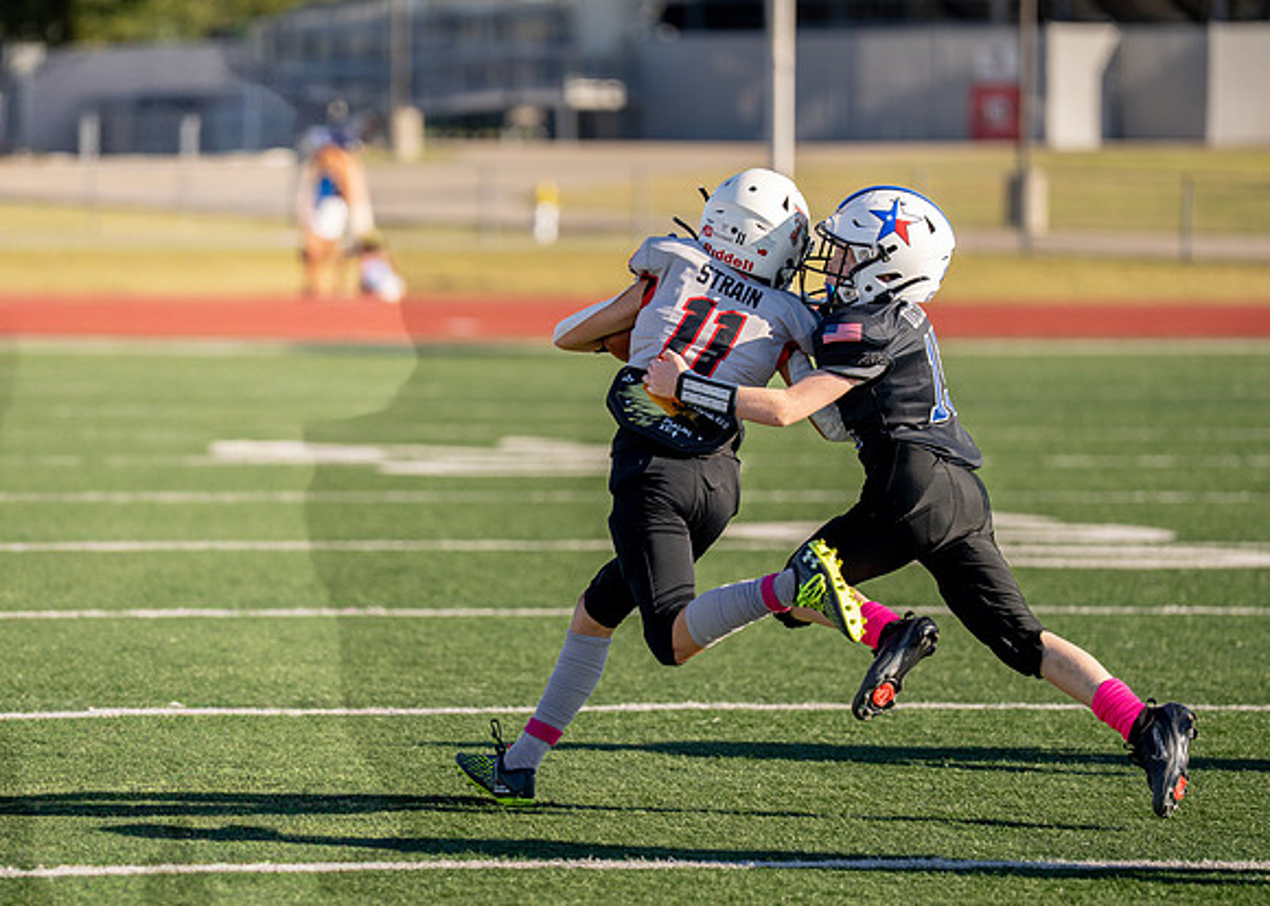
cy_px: 448
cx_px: 509
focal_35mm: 214
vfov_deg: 6.7
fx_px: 7729
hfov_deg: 9.4
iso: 250
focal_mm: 180
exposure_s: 1/2500
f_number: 2.8
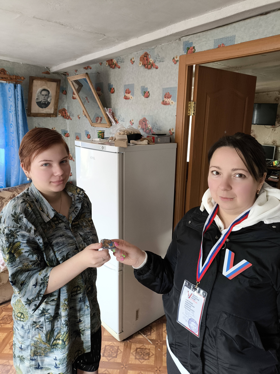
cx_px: 140
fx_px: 269
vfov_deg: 69.4
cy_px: 187
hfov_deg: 54.9
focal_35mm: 25
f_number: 1.7
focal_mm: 4.71
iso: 400
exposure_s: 1/33.3
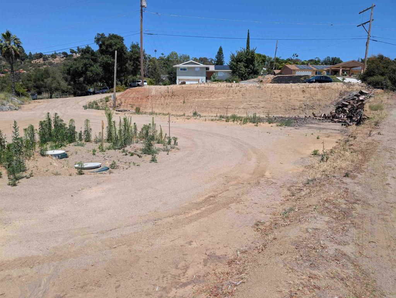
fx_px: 275
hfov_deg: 71.5
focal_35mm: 24
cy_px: 149
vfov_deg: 56.9
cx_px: 198
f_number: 1.68
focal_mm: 6.9
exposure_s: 1/1302
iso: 27
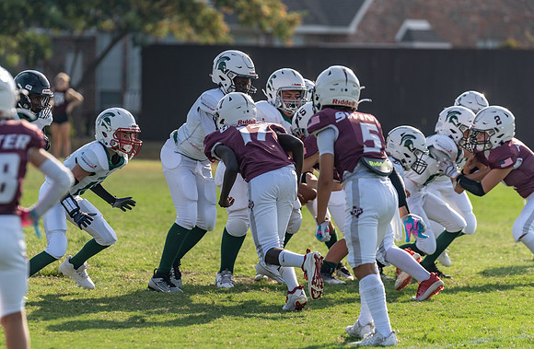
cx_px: 204
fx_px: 3850
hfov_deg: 7.9
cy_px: 191
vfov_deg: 5.2
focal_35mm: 261
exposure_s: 1/1250
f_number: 3.5
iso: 100
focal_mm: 200
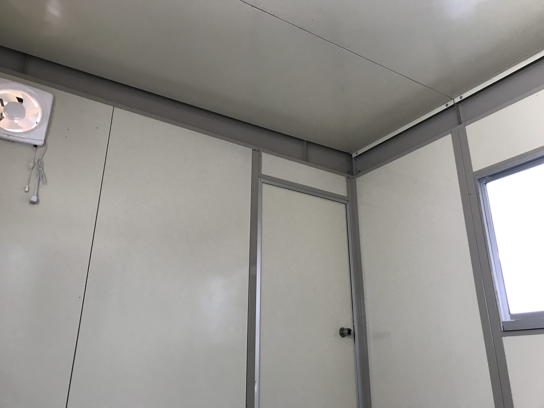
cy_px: 204
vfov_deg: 49.7
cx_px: 272
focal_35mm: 28
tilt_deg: +20.3
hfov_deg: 63.4
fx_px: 440
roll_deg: +1.8
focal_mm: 3.99
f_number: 1.8
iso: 40
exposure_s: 1/30
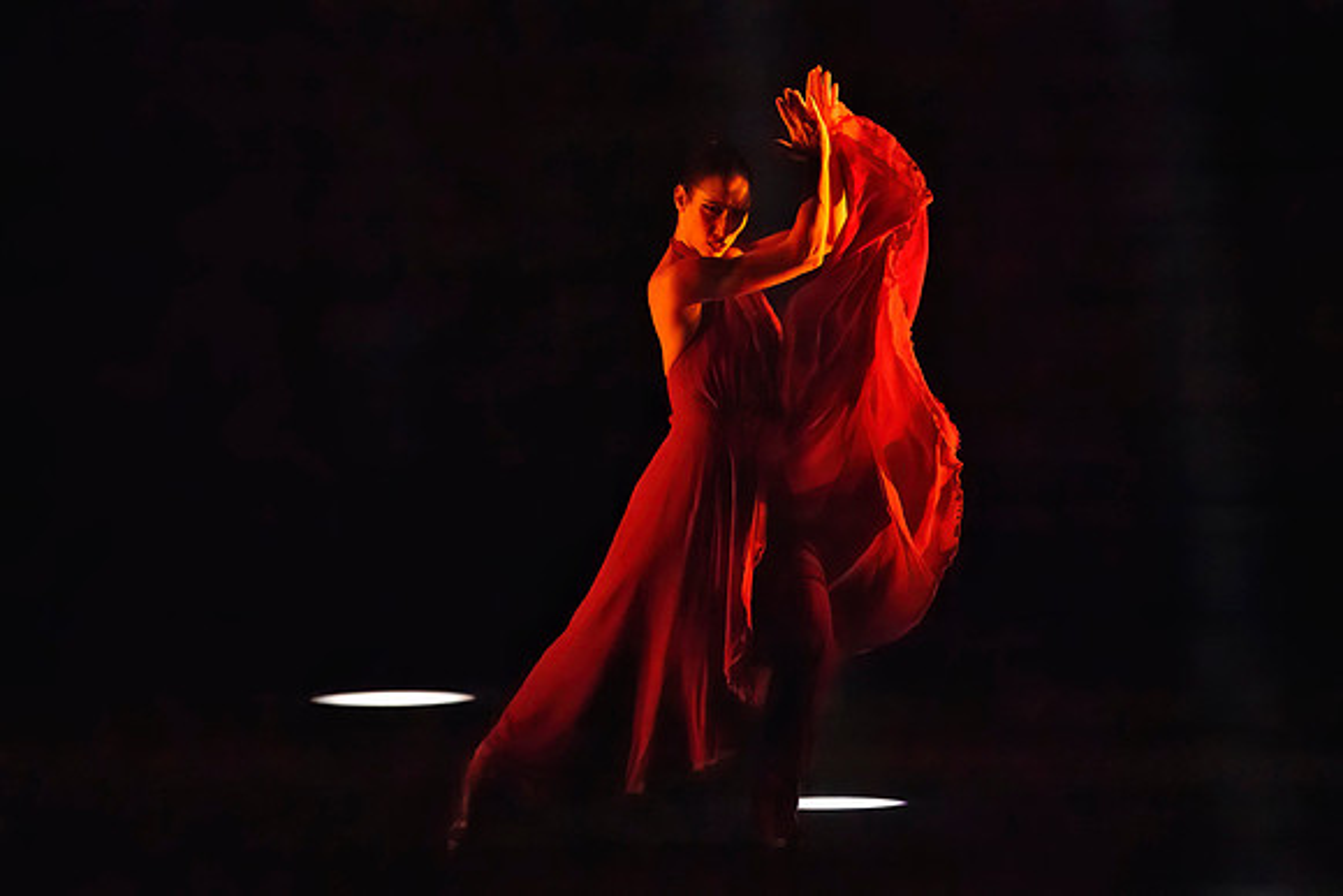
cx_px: 672
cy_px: 504
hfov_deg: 5.1
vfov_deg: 3.4
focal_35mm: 406
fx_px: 15155
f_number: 5.6
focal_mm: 361
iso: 25600
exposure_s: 1/400
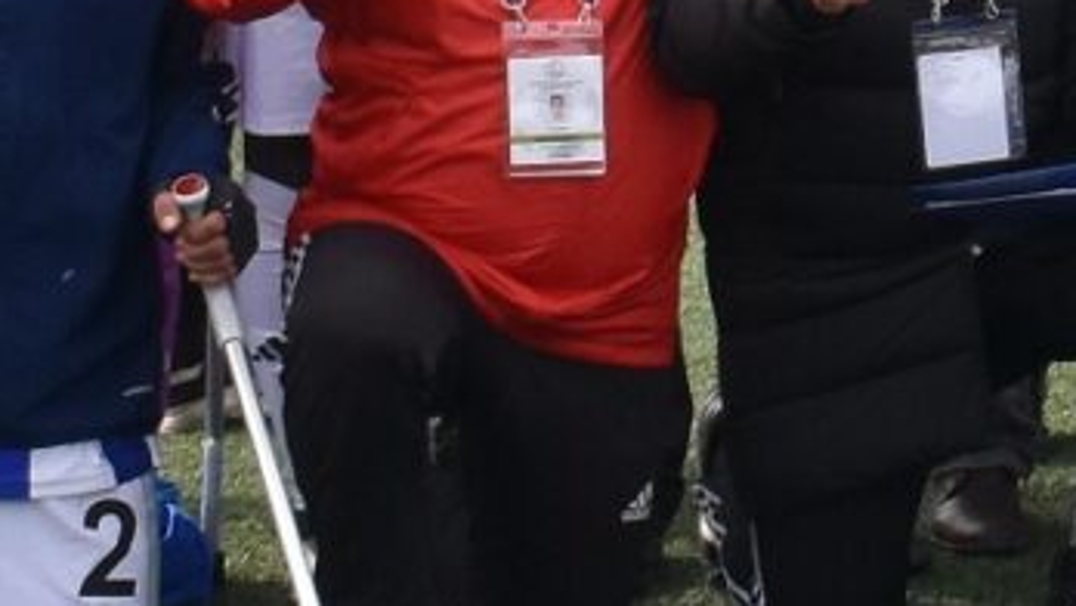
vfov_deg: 5.6
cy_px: -802
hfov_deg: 9.9
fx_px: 5936
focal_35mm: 208
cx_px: 1772
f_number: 8
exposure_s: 1/500
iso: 400
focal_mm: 18
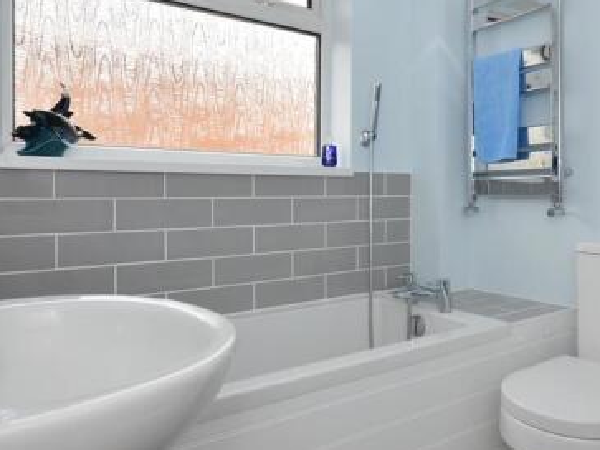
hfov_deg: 66.8
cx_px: 355
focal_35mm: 26
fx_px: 451
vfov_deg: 52.9
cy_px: 195
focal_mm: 10
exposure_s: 1/200
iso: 640
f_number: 7.1
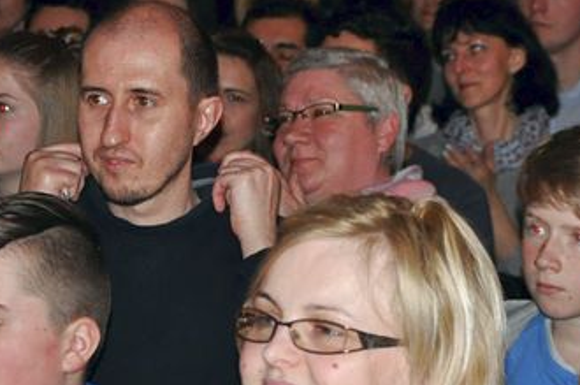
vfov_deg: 6.8
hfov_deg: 10.2
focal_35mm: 201
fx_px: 3234
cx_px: 453
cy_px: 321
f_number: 5
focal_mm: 52
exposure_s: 1/60
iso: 1000
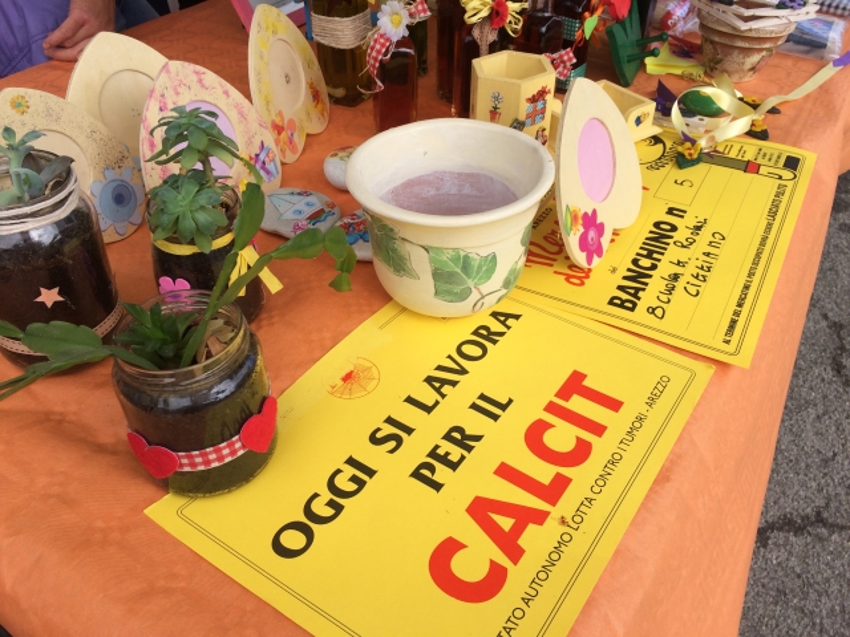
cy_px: 318
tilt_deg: -36.0
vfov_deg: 48.2
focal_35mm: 29
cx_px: 425
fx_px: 712
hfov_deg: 61.7
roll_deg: -1.7
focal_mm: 4.15
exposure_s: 1/977
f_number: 2.2
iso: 32
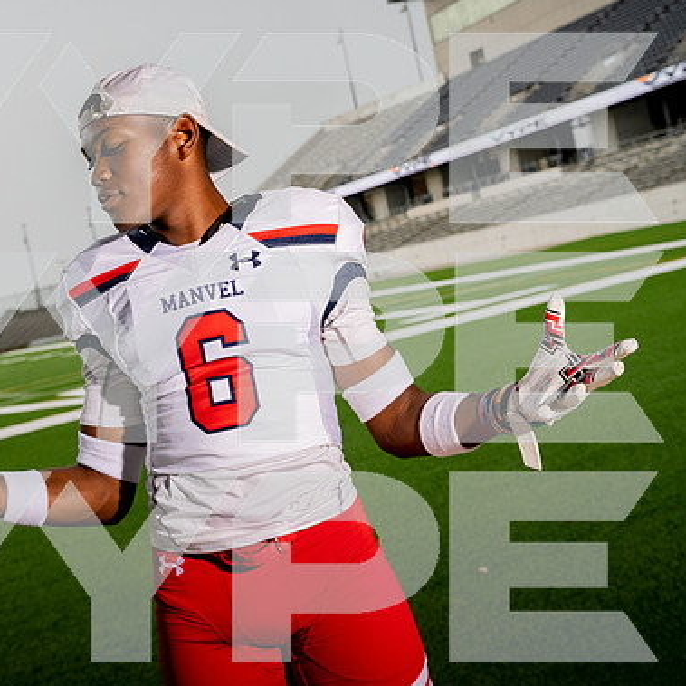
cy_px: 348
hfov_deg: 30.2
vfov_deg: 30.6
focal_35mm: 56
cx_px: 203
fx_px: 1256
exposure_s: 1/1600
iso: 1000
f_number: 6.3
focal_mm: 43
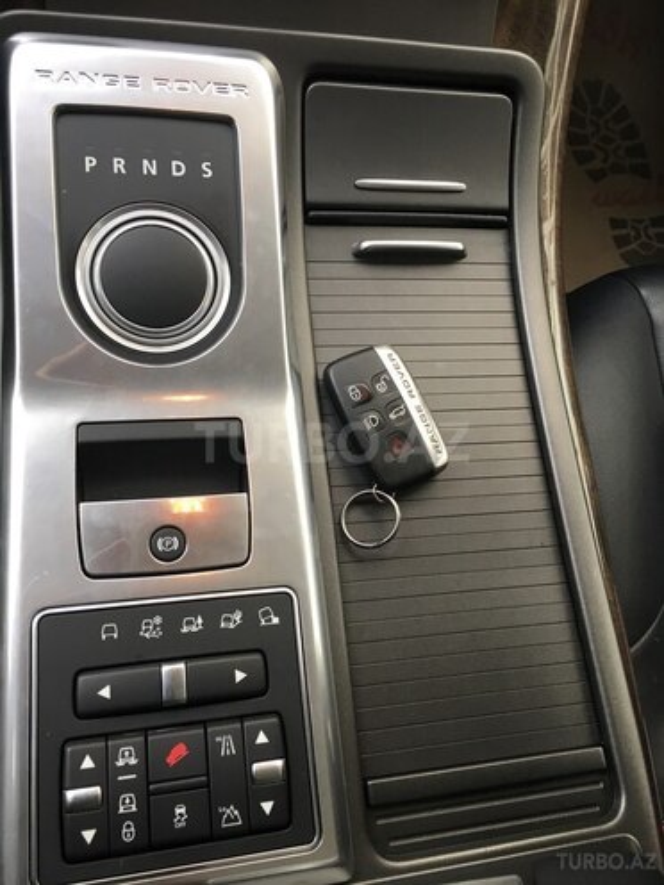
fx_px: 742
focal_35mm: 29
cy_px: 442
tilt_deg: -66.6
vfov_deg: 61.7
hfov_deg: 48.2
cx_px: 332
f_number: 2.2
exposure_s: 1/33
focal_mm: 4.15
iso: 25
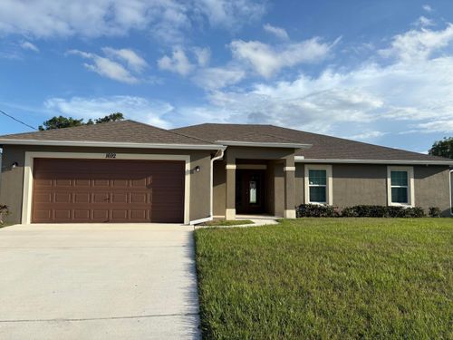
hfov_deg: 67.3
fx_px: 340
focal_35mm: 26
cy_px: 170
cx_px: 226
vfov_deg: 53.1
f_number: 1.6
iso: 50
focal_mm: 5.96
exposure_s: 1/3125
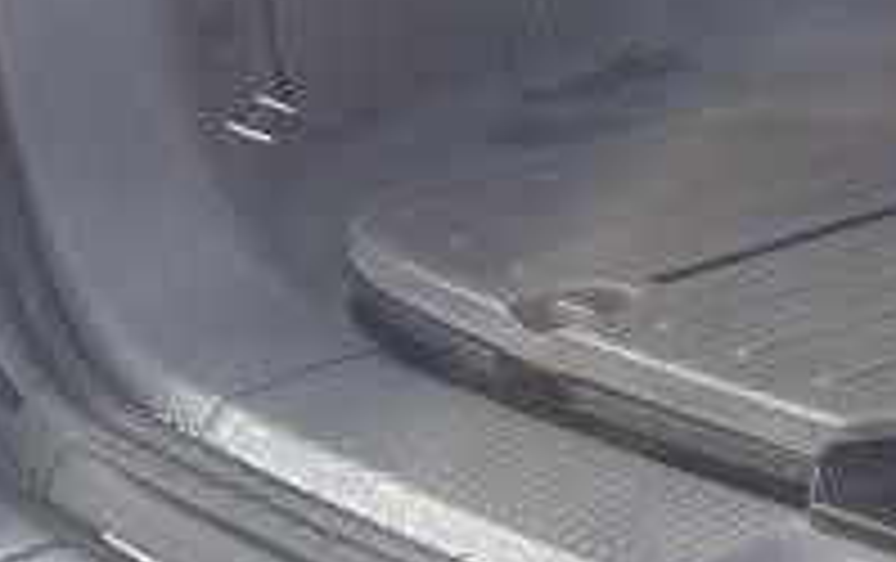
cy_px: -36
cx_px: 2828
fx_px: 4328
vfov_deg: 7.4
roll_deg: +2.1
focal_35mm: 177
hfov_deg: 9.1
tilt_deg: -18.1
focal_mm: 5.7
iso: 50
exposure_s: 1/775
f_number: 1.5
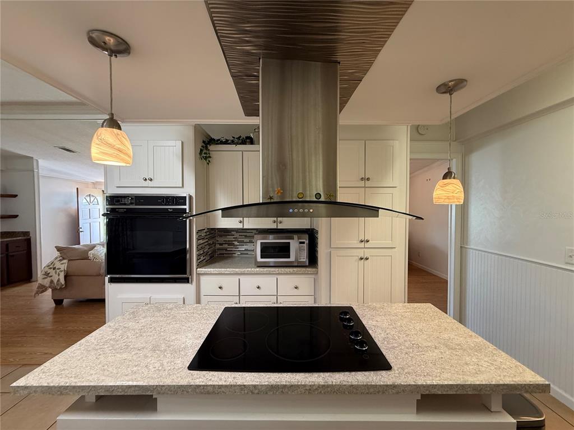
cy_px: 215
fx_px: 232
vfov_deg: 85.7
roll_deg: +0.1
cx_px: 287
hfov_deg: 102.1
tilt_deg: -0.8
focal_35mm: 14
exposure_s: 1/60
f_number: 2.2
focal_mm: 2.22
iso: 200
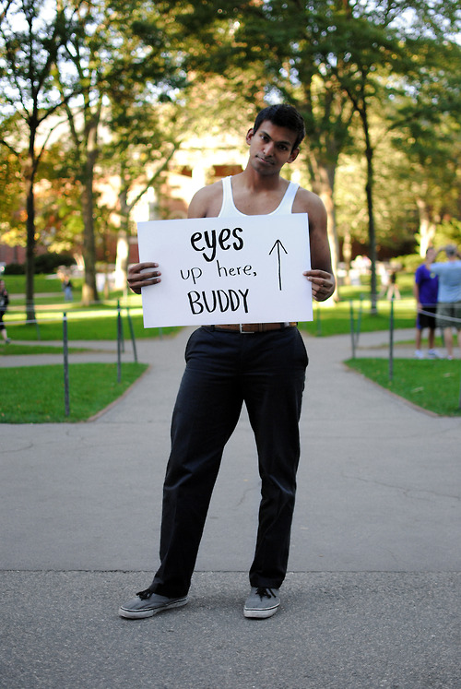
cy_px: 344
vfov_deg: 37.8
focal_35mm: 52
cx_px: 230
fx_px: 1006
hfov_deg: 25.8
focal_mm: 35
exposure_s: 1/640
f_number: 1.8
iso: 400
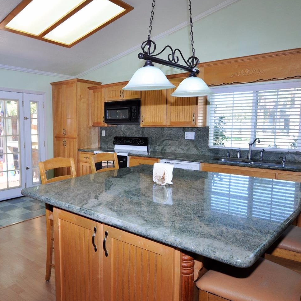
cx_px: 112
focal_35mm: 26
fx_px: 252
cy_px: 151
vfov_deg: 61.6
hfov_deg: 60.7
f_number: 5
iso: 400
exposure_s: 1/100
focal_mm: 13
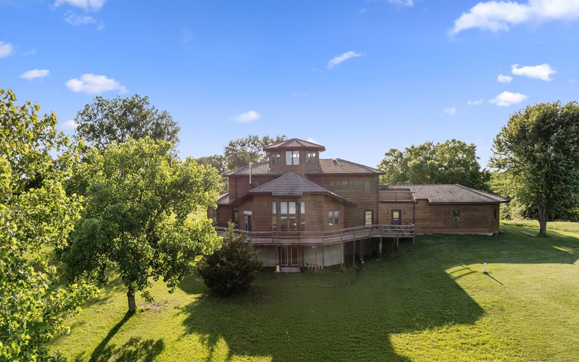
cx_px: 295
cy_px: 211
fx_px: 410
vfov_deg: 47.4
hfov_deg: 70.4
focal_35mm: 26
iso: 210
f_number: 2.8
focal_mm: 12.29
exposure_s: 1/640
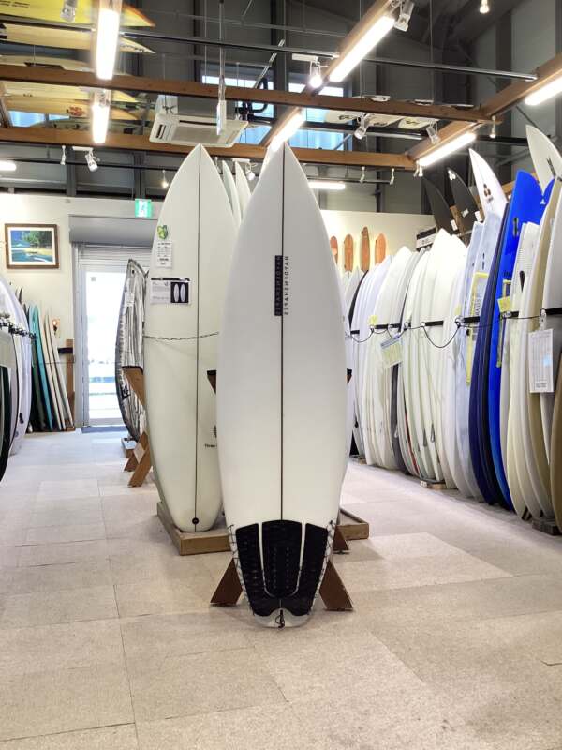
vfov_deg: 58.4
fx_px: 671
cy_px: 375
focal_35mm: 31
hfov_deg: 45.4
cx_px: 281
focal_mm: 3.3
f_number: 2.4
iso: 100
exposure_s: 1/50
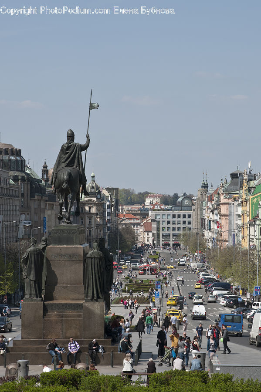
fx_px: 1143
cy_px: 196
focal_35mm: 105
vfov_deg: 19.5
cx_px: 130
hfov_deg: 13.0
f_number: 10
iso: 250
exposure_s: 1/320
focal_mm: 70
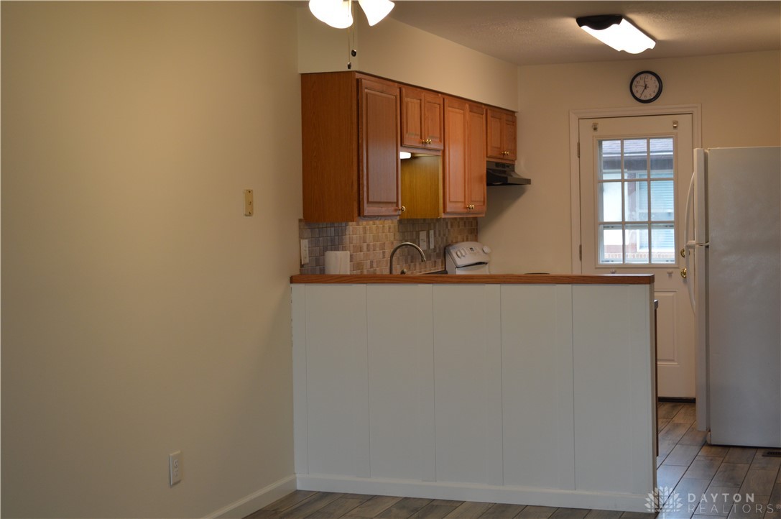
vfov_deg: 25.0
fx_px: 1170
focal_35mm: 54
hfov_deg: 36.9
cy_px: 260
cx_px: 390
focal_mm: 36
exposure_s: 1/60
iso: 400
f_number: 5
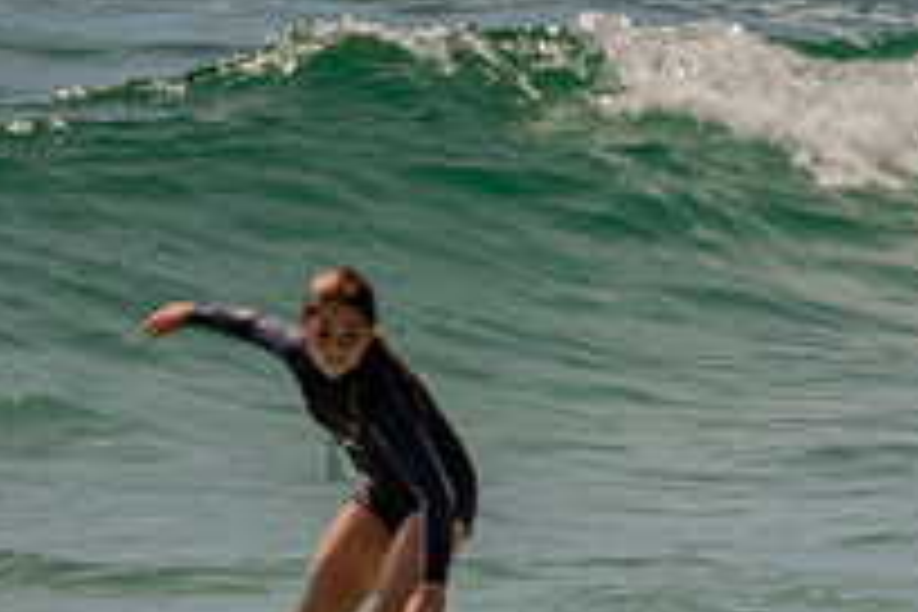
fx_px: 44520
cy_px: 908
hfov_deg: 1.2
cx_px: 268
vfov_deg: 0.8
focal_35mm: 1746
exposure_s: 1/30
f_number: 18
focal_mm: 500
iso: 64
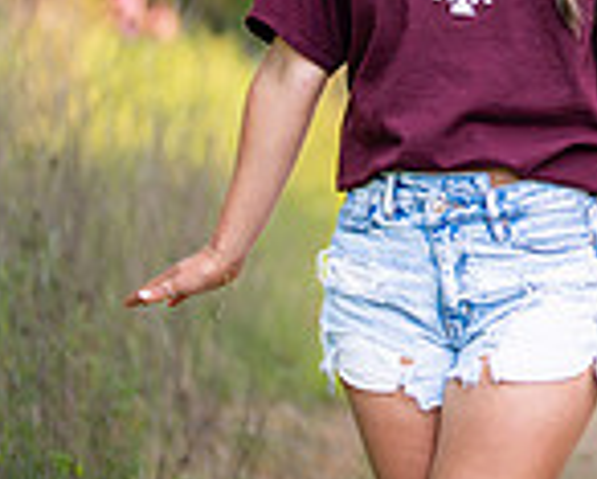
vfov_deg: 6.6
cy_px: -92
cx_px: 928
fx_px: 4102
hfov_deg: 8.1
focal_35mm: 232
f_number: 1.2
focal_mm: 50
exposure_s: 1/1250
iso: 320
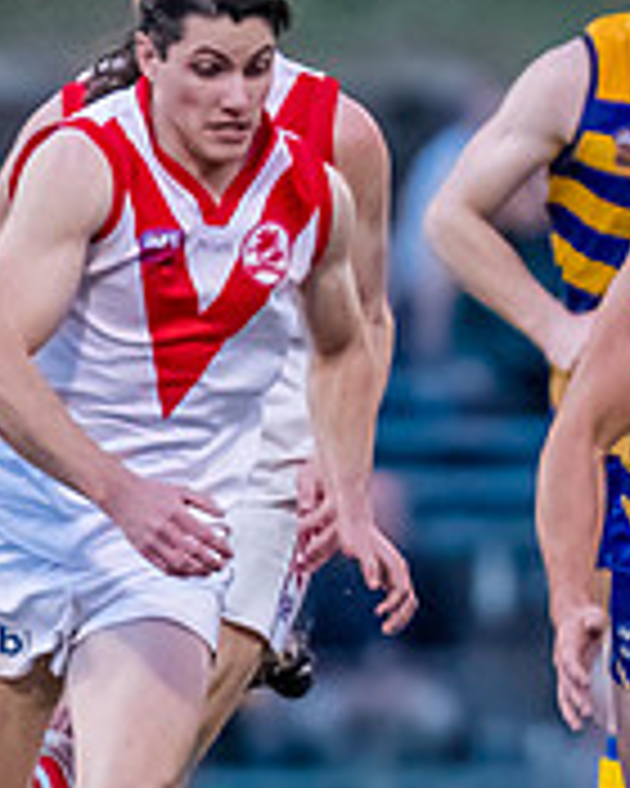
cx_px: 343
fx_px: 46218
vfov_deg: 1.0
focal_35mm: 1983
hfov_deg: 0.8
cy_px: 493
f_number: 4
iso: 9000
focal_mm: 420
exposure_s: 1/1600
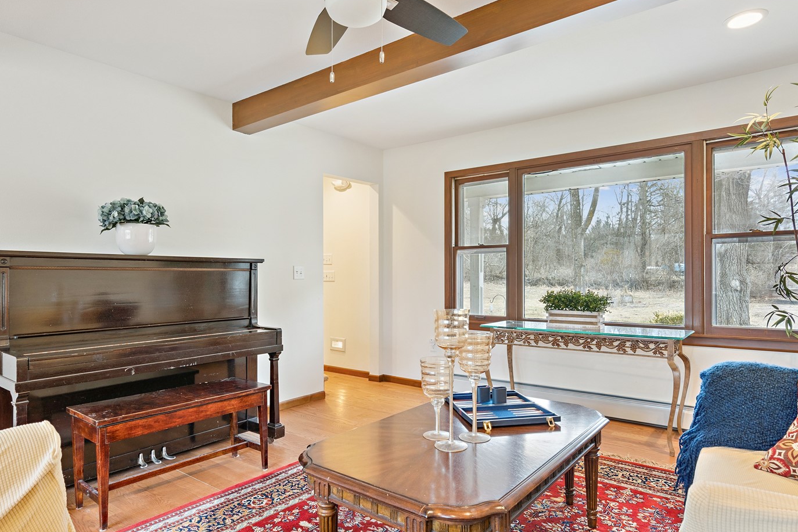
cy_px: 283
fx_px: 465
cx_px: 400
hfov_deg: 81.2
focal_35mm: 21
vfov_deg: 59.4
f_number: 8
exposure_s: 1/10
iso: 400
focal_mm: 17
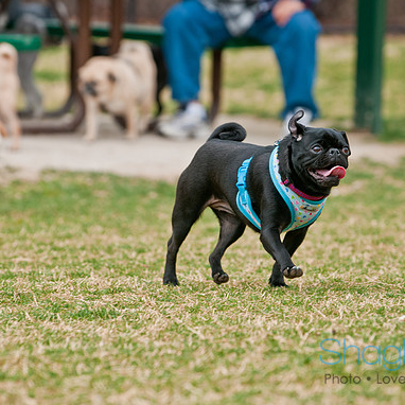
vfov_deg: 5.5
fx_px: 4218
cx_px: 181
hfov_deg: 5.5
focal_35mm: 319
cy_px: 202
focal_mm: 165
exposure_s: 1/500
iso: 200
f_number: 5
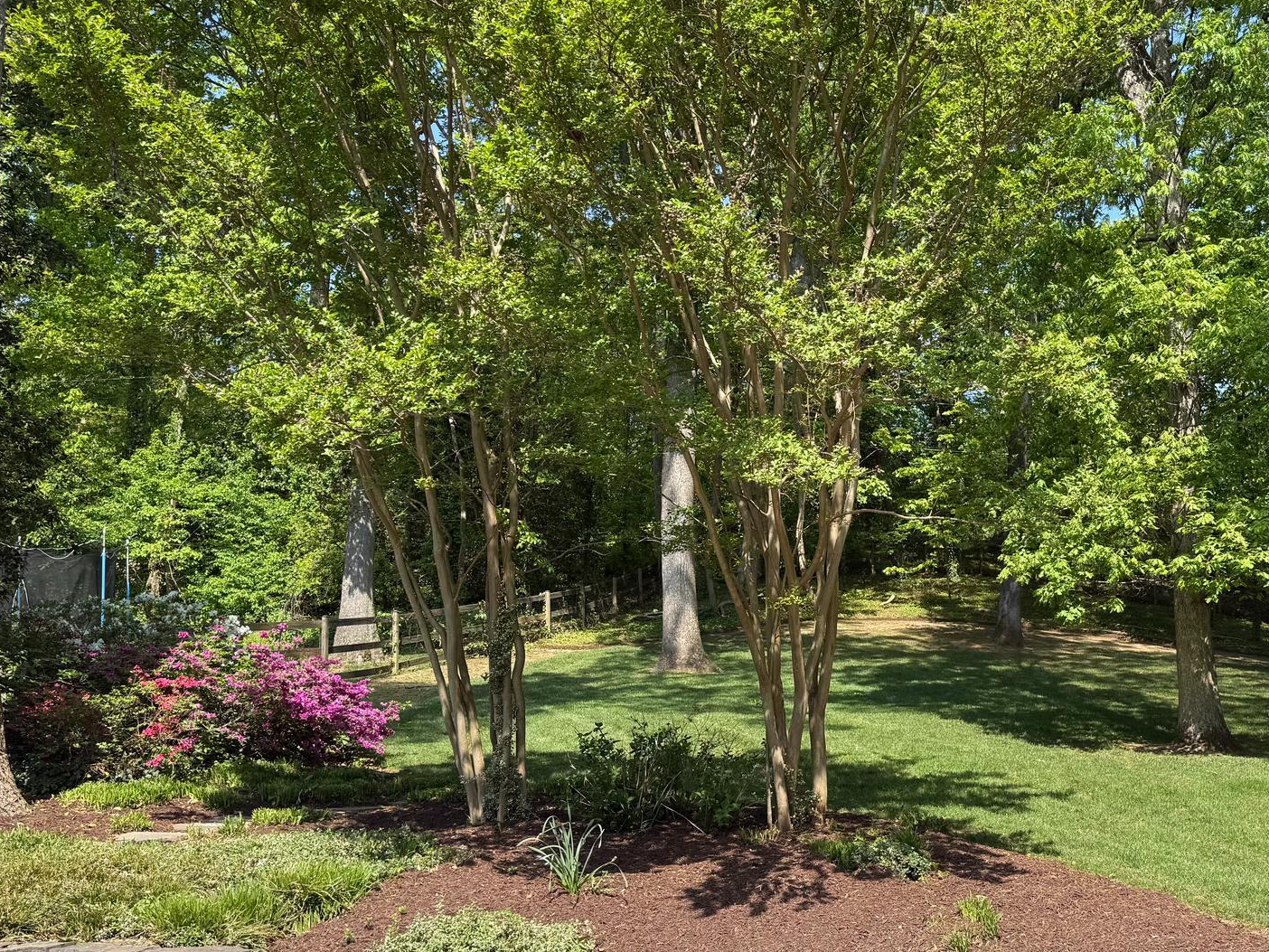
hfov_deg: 51.5
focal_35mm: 35
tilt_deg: +4.1
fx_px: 1283
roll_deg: +1.8
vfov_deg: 40.5
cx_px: 865
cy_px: 573
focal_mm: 6.76
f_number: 1.78
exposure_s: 1/1689
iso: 80
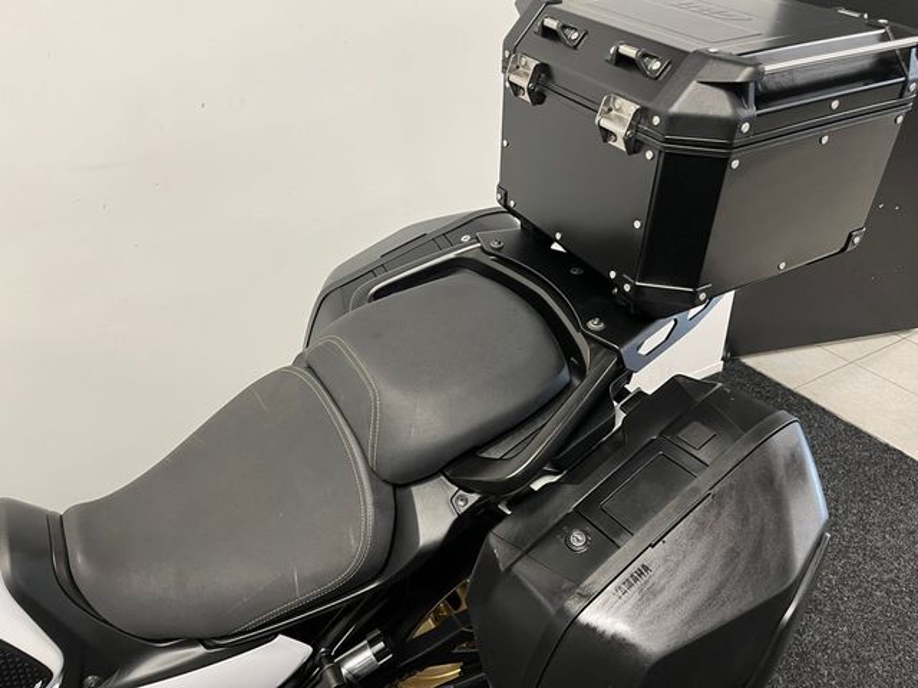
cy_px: 344
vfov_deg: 53.1
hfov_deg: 67.3
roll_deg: +3.0
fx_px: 690
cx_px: 459
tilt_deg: -31.0
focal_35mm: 26
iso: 125
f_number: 1.6
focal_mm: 5.1
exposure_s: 1/50
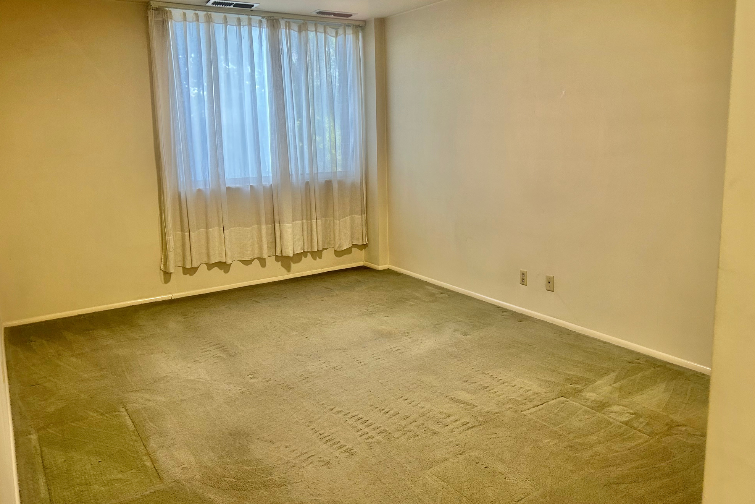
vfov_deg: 46.3
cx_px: 368
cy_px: 224
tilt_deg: -9.1
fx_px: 587
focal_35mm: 28
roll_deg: +1.0
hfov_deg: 65.5
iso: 100
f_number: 1.5
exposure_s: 1/60
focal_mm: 5.7
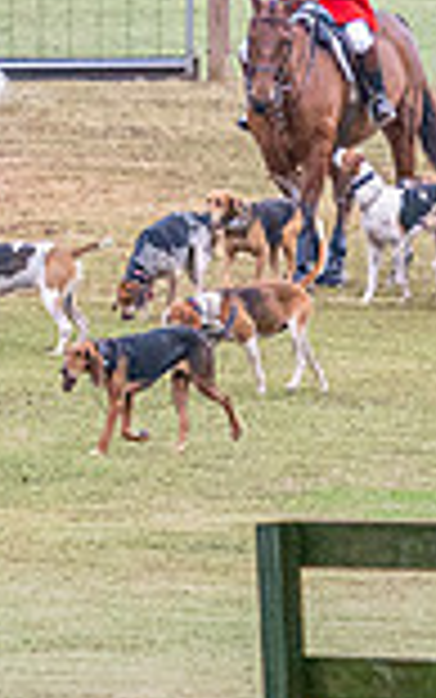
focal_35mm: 921
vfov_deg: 2.3
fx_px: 17494
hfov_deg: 1.4
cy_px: 60
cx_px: -48
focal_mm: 135
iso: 6400
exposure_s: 1/1000
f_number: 4
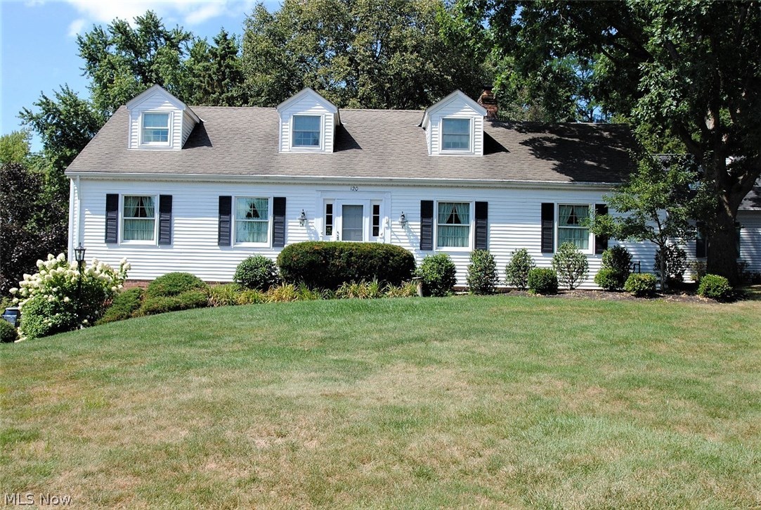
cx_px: 380
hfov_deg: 57.2
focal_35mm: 33
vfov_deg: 40.1
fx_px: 698
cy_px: 255
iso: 400
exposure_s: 1/200
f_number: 18
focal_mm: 22
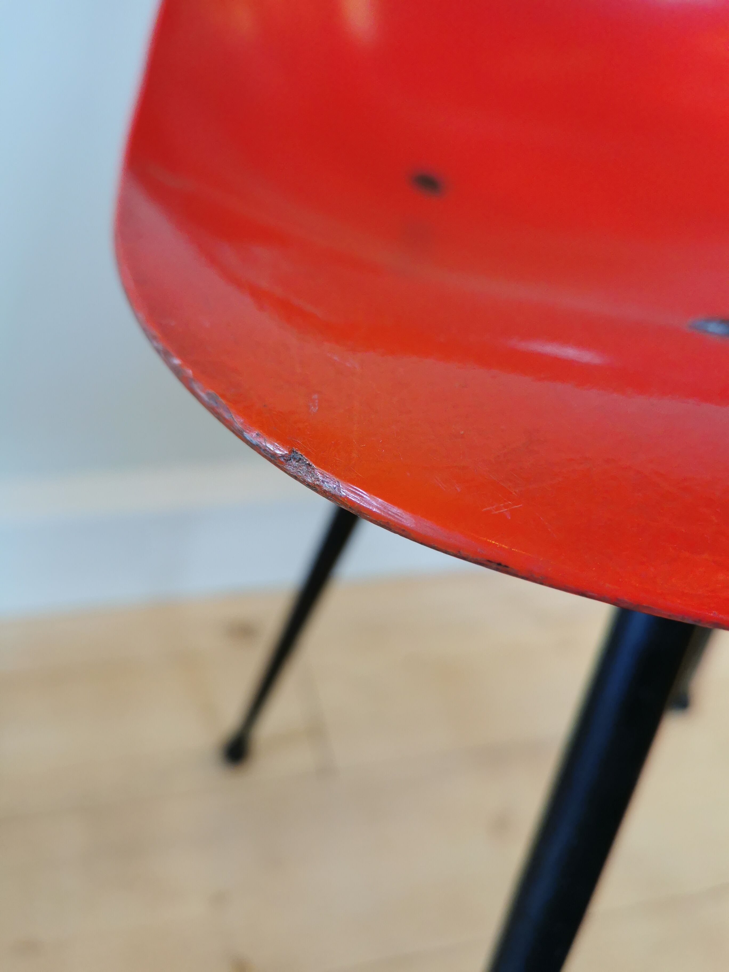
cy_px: 486
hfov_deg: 51.4
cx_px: 364
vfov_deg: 65.3
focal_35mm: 27
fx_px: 758
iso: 125
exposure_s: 1/100
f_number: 1.8
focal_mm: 5.58
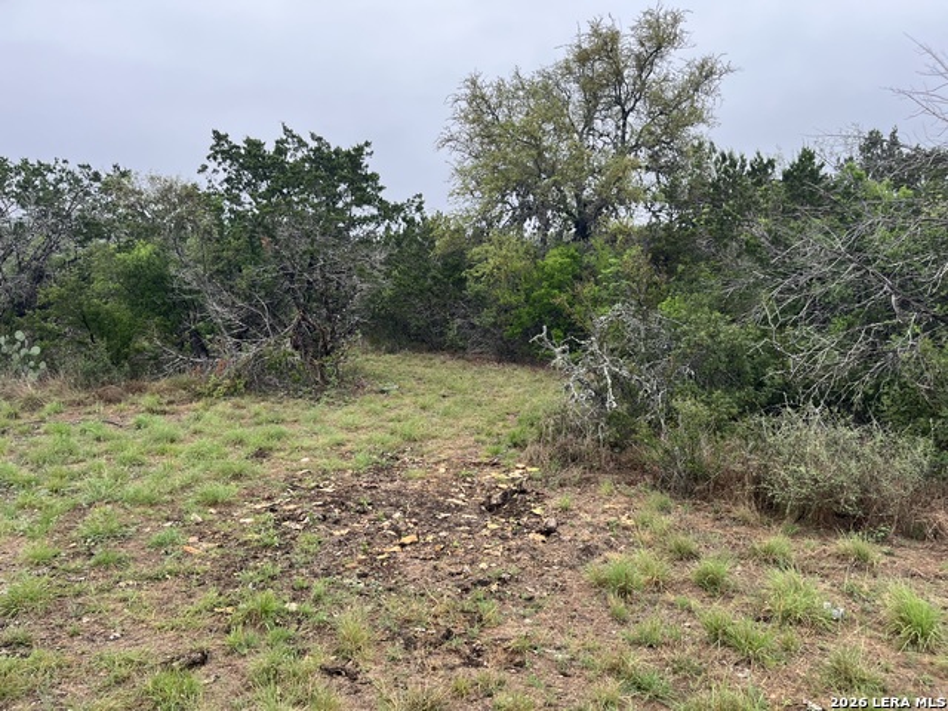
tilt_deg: -9.9
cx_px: 474
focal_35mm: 26
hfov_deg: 67.3
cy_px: 356
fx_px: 712
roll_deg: -5.6
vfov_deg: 53.1
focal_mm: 5.1
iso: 40
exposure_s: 1/159
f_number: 1.6
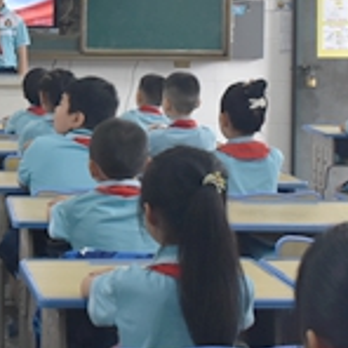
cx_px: -19
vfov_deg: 18.4
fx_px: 1058
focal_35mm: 93
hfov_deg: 18.1
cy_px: 45
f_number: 6.3
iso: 800
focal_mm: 18
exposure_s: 1/50
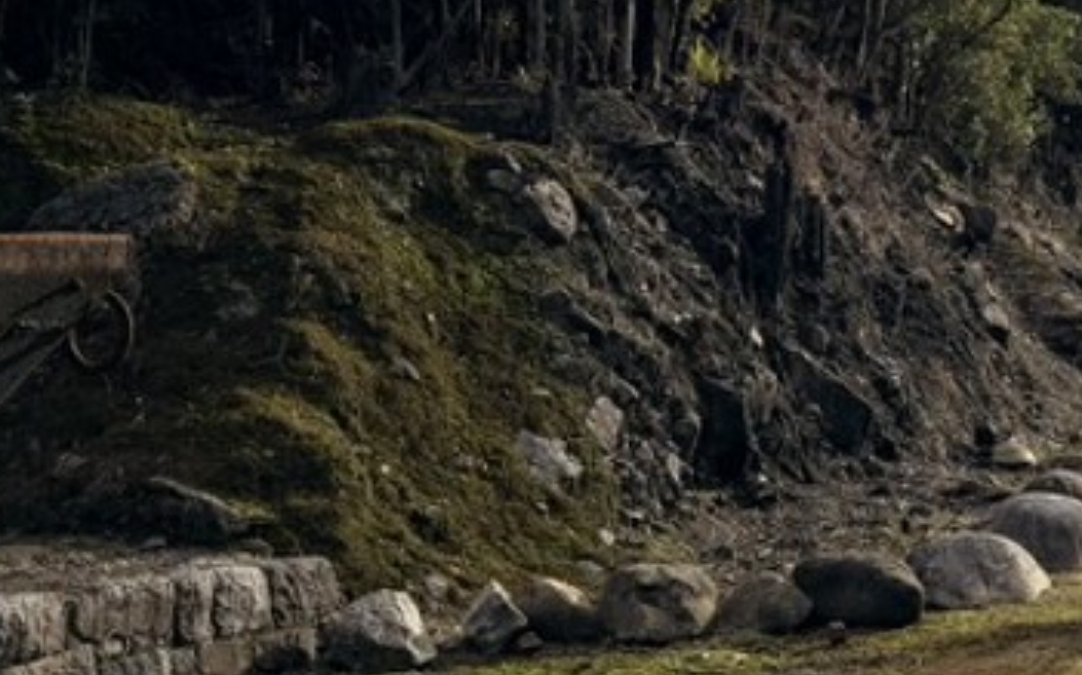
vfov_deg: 14.8
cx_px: 1116
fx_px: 2564
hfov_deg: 22.8
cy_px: 40
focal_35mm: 87
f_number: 1.78
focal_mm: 6.76
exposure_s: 1/5319
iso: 80
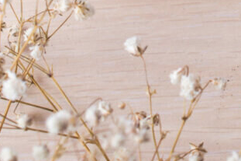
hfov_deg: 11.0
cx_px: 232
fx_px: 1238
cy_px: -86
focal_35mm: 185
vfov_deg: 7.3
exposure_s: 1/125
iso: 100
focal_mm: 40
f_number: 9
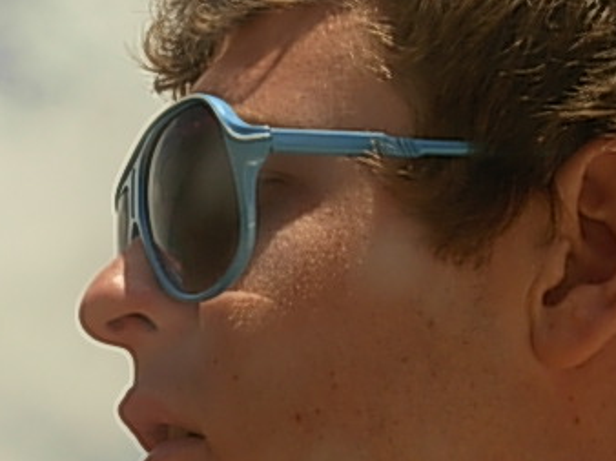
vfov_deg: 7.5
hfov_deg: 10.0
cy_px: 375
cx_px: 197
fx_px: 3503
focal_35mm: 197
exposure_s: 1/362
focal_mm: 17.2
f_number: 6.8
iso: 79
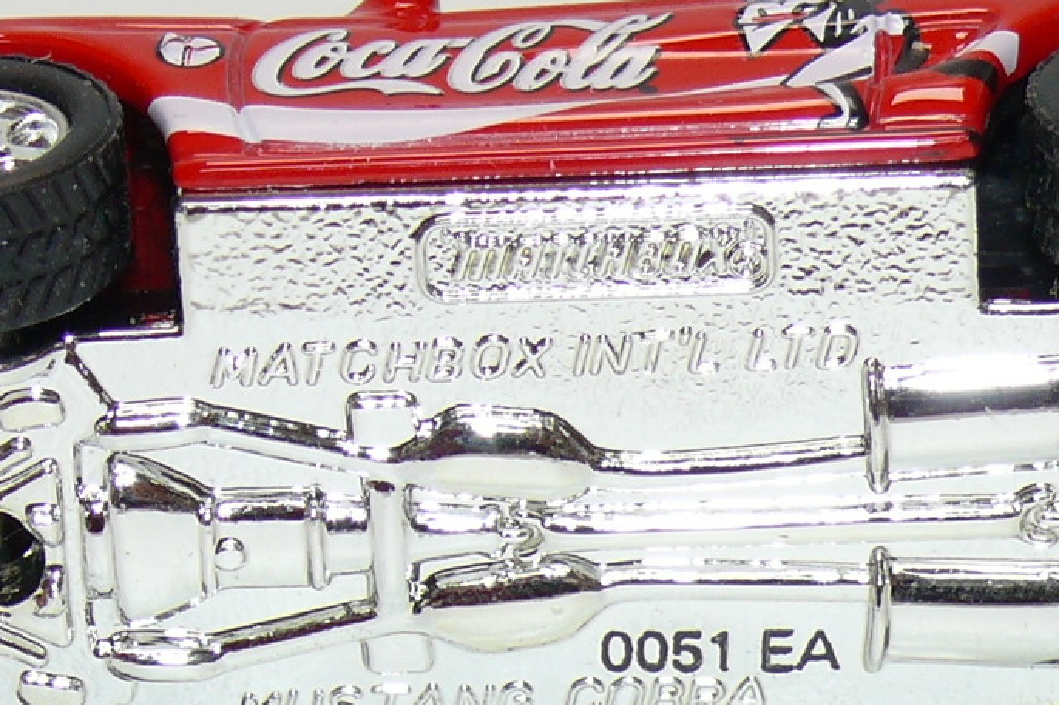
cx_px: 659
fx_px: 7352
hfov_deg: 8.2
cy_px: 433
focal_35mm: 250
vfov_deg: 5.5
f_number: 4
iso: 100
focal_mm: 13.5
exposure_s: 1/30
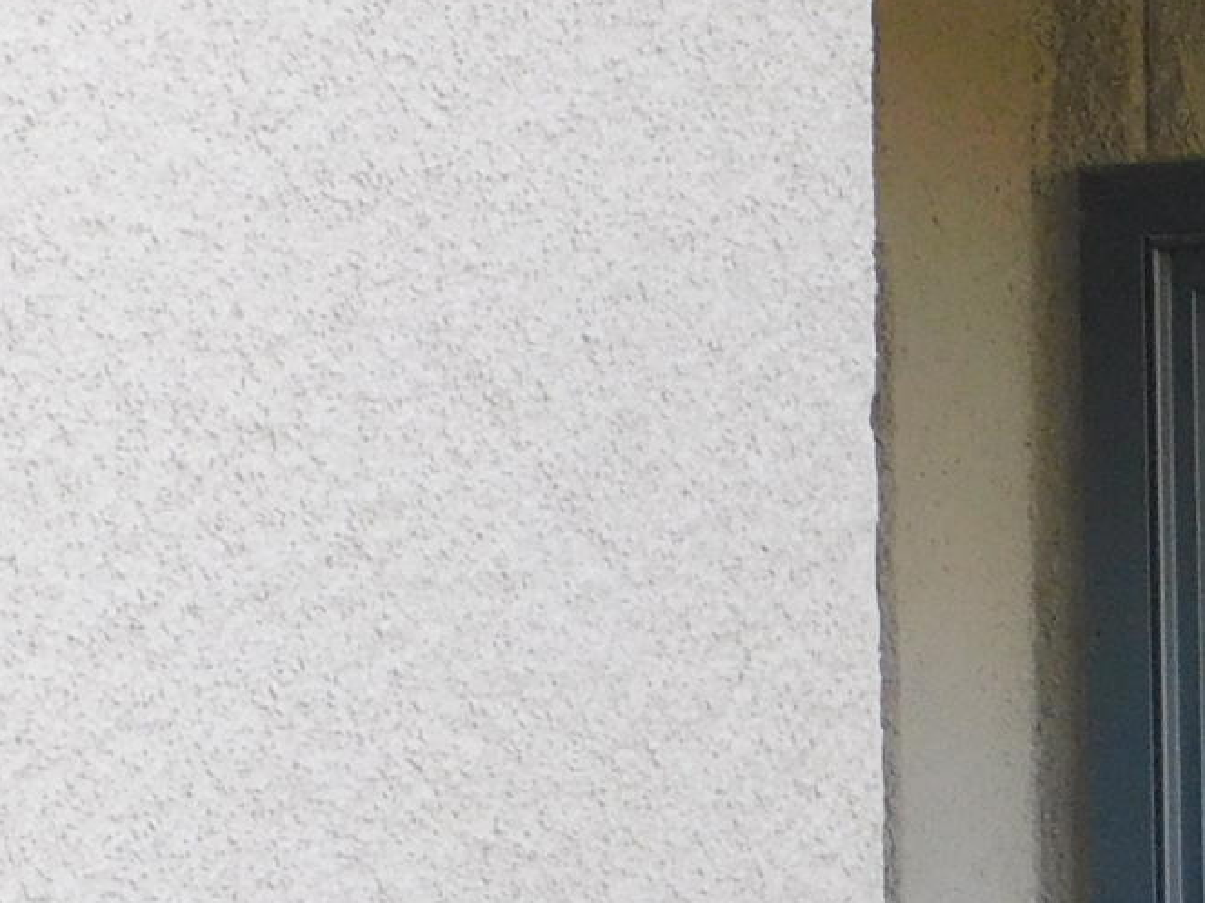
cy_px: 1528
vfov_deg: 5.5
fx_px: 9293
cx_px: 1761
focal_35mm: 267
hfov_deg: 7.3
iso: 200
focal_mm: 10.4
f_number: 4
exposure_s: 1/30
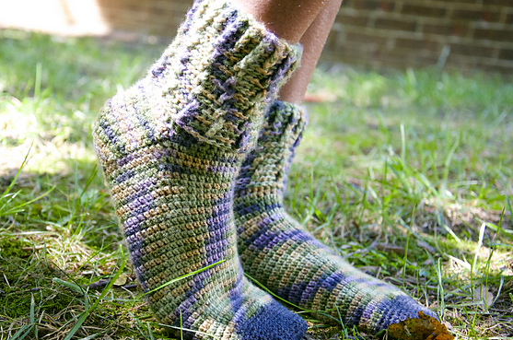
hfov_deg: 29.3
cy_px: 150
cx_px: 219
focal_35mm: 69
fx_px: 981
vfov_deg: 19.6
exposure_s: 1/125
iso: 1600
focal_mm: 40
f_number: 5.6
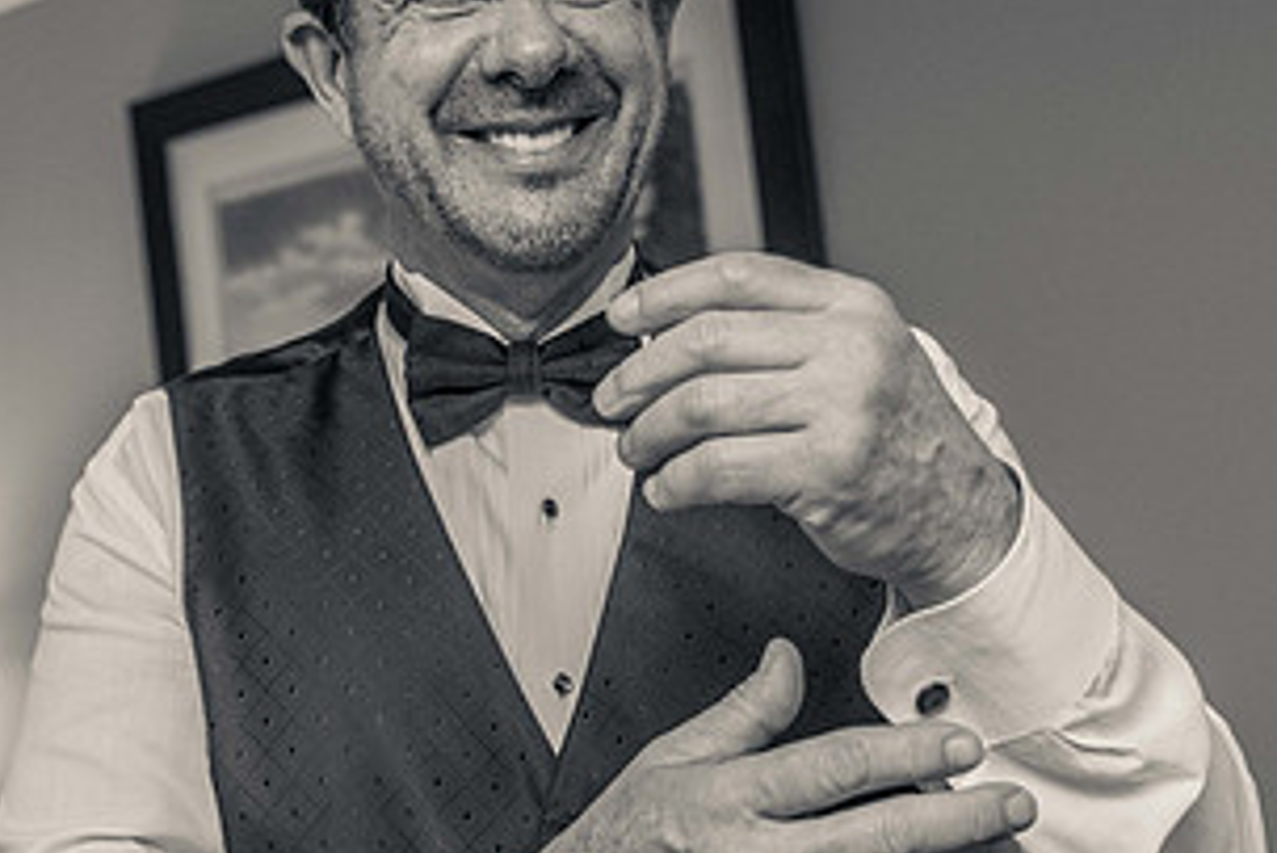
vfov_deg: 20.0
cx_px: 366
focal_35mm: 68
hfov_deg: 29.3
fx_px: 2413
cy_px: 425
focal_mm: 35
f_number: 3.5
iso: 1600
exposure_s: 1/250
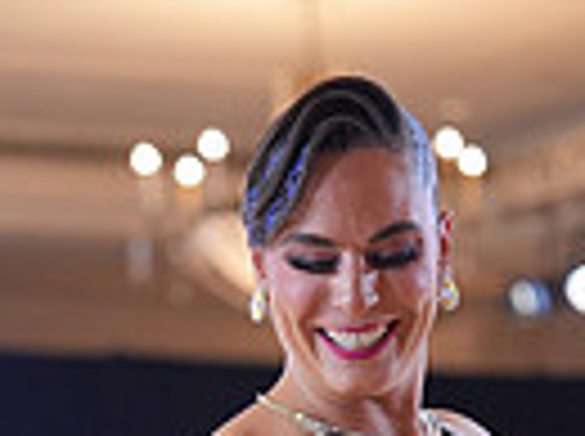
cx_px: 286
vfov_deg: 6.6
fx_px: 3627
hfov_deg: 9.2
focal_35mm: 215
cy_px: 930
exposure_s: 1/500
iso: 2000
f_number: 2
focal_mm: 50
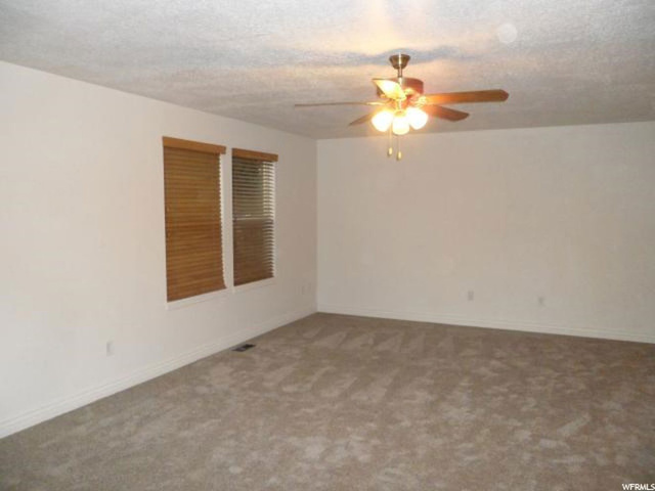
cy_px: 246
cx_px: 328
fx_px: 511
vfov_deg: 51.4
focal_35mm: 27
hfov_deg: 65.3
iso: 400
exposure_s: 1/45
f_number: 3.5
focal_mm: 4.9
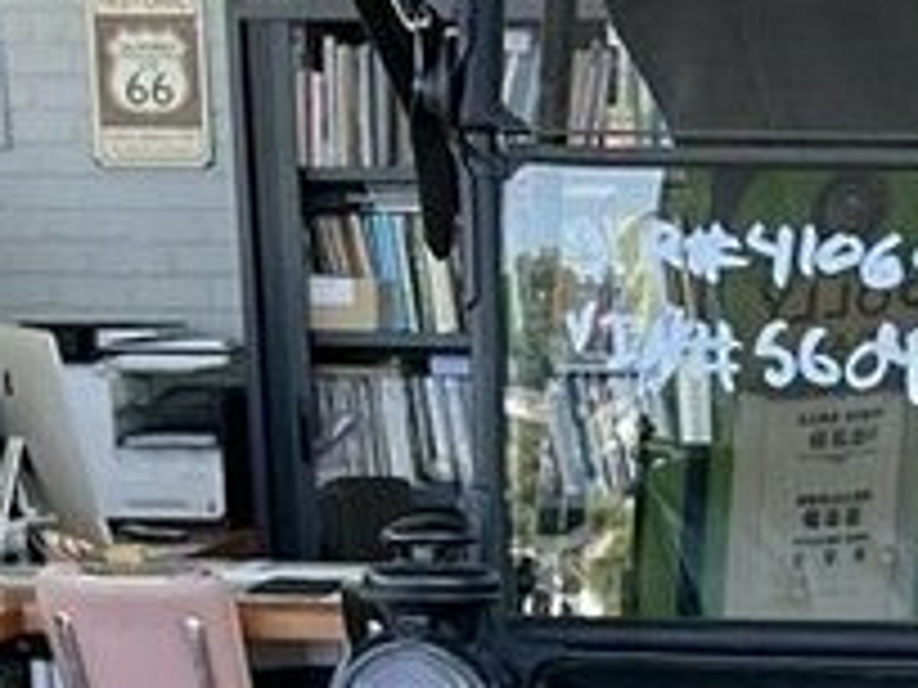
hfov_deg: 12.6
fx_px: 4057
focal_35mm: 153
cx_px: 1094
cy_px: 1416
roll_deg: +0.5
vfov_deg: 9.1
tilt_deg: -17.6
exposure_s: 1/204
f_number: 1.5
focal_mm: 5.7
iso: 50
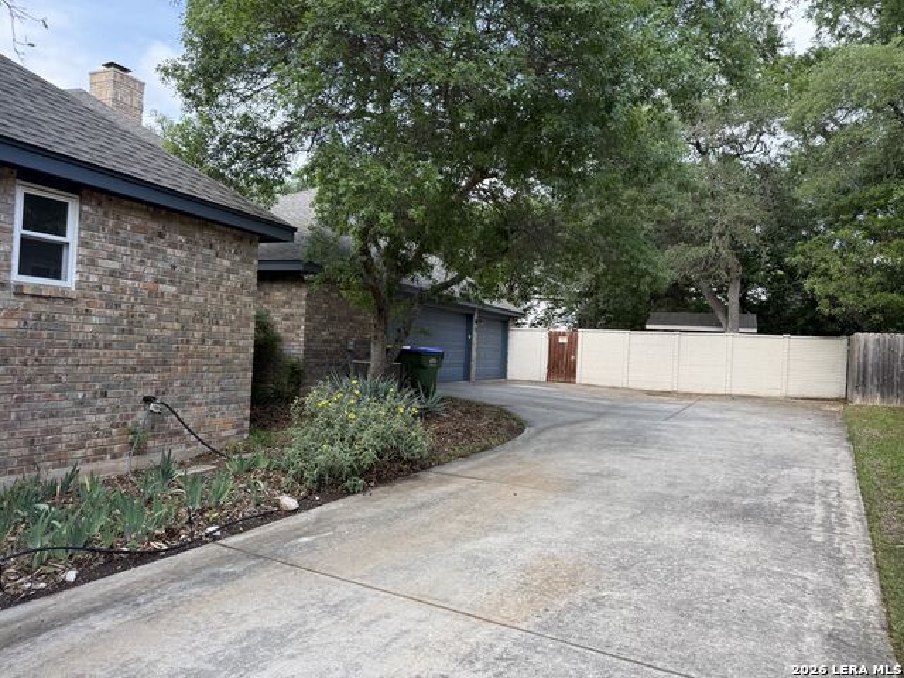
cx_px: 452
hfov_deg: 71.6
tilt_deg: -0.6
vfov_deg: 56.8
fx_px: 627
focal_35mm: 24
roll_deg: -4.1
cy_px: 339
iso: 80
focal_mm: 6.76
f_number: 1.78
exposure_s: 1/637
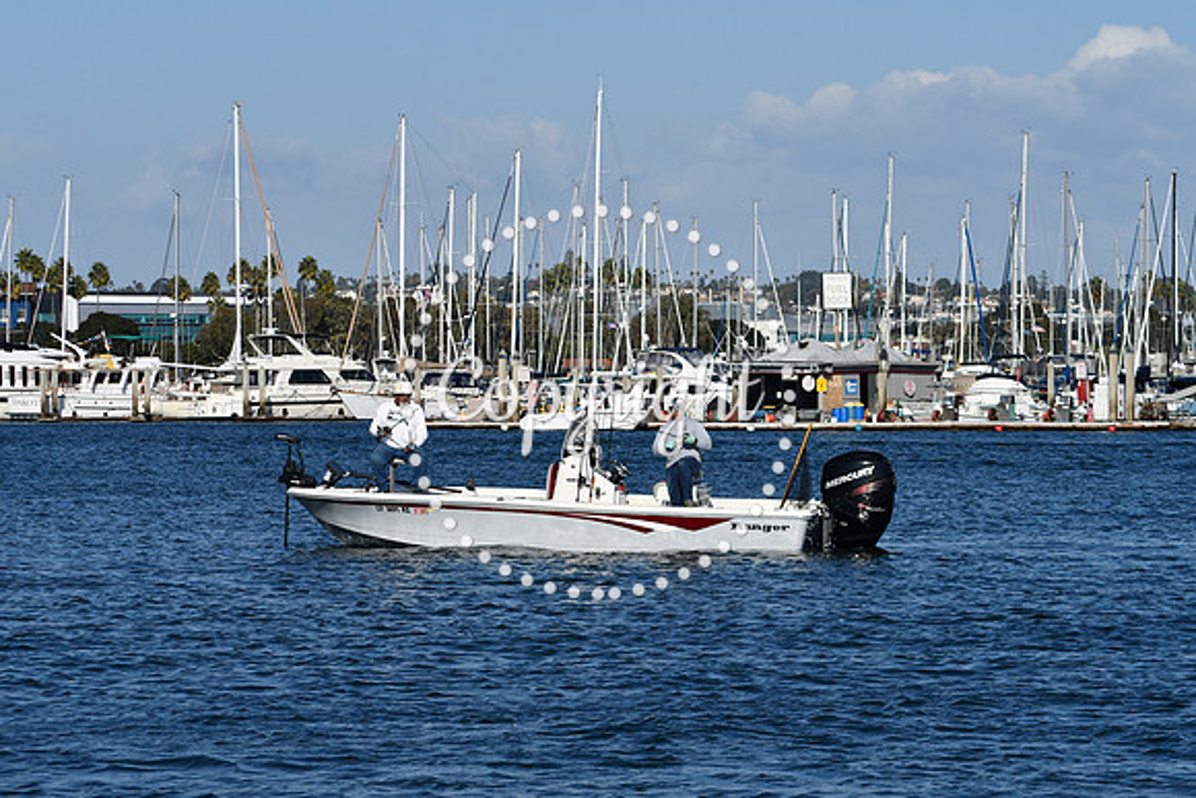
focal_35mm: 142
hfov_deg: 14.4
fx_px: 4718
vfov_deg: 9.7
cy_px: 399
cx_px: 598
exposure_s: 1/640
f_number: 8
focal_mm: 95
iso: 100
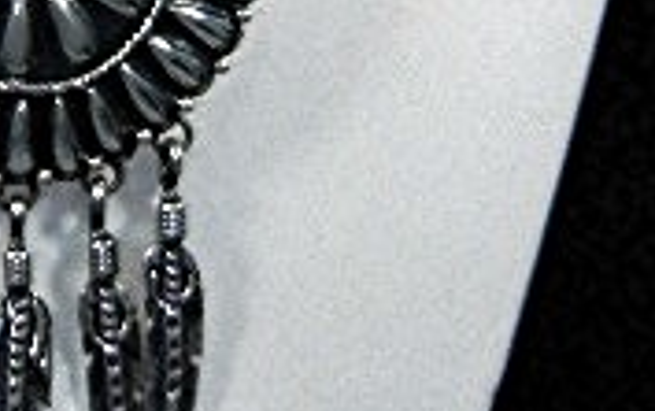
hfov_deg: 12.1
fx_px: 3073
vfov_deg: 7.6
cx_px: 37
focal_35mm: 172
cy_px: -37
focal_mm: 8.1
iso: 160
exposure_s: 1/80
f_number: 3.8
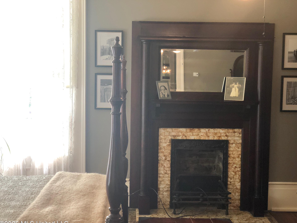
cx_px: 156
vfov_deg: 26.6
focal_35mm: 55
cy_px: 117
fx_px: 472
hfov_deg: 34.9
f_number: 2.4
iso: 80
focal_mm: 6
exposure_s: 1/60
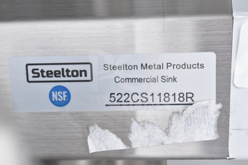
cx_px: 124
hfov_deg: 27.0
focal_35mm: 75
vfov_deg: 18.2
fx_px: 517
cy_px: 82
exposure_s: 1/250
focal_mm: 50
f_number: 6.3
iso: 200
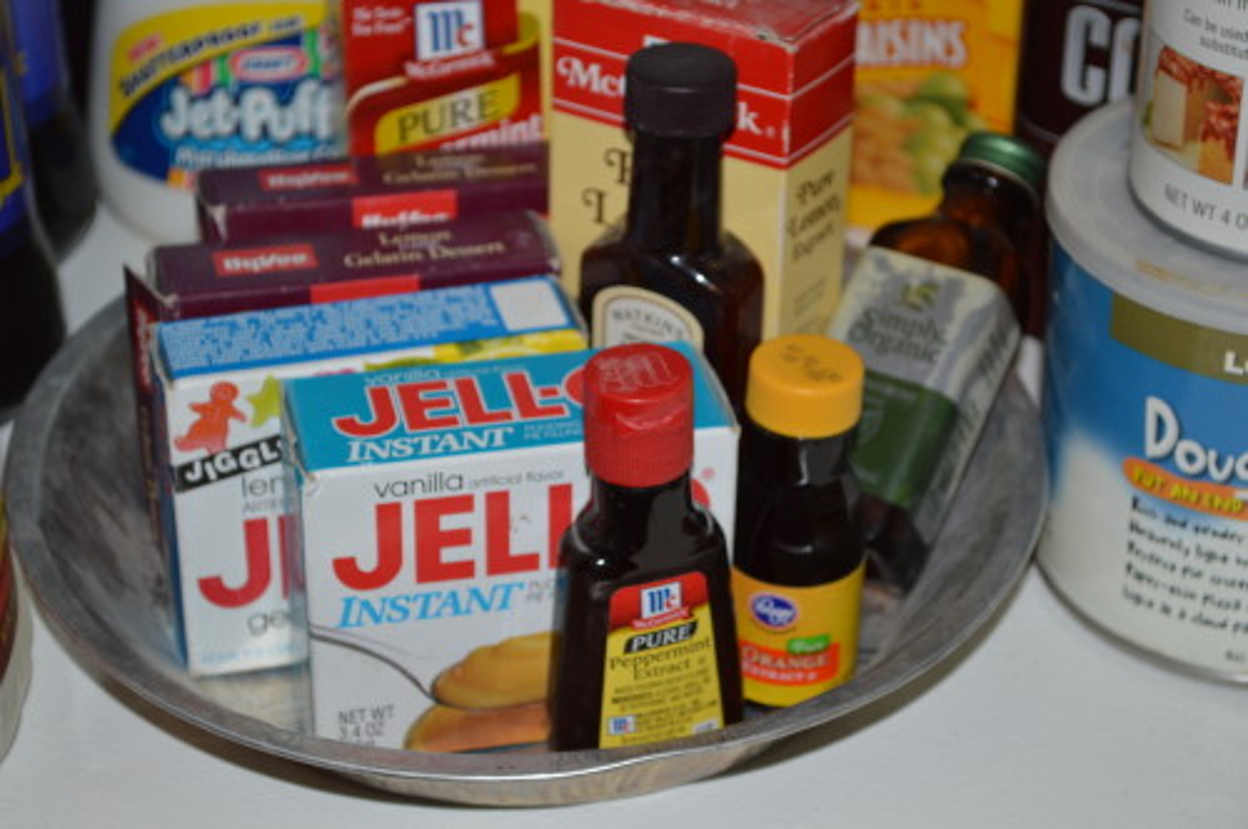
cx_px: 624
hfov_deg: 24.6
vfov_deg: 16.5
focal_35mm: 82
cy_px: 414
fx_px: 2856
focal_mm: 55
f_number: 5.6
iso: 100
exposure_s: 1/60
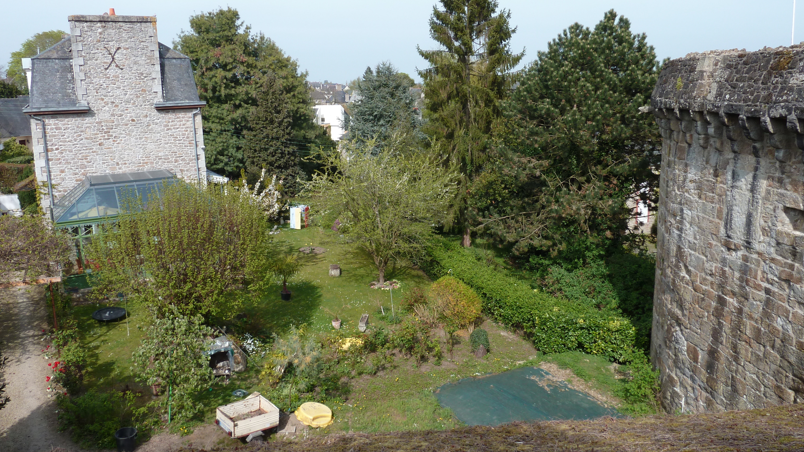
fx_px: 597
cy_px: 186
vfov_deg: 41.3
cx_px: 400
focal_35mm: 28
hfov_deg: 67.9
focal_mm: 4.1
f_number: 4
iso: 80
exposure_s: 1/400
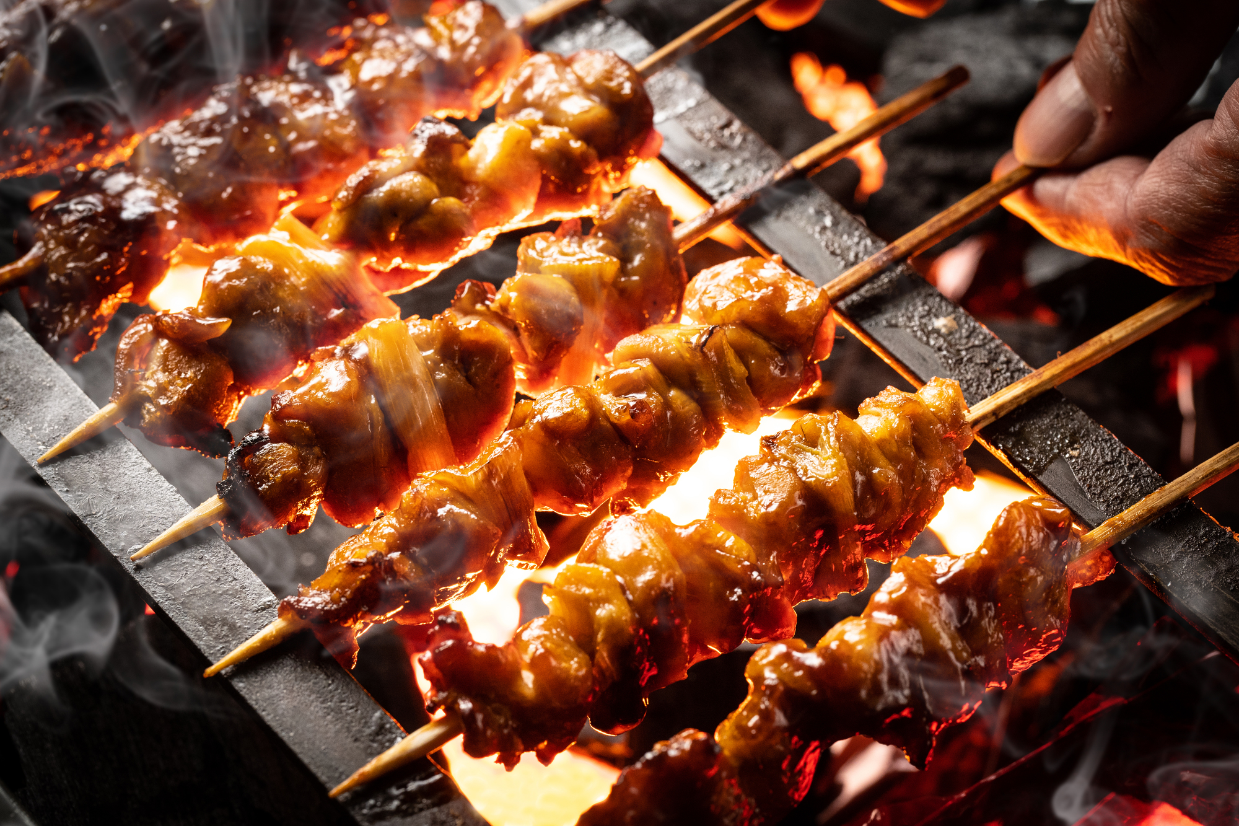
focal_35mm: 100
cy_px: 413
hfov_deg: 20.4
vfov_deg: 13.7
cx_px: 620
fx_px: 3441
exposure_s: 1/200
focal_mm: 100
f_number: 9
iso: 2500
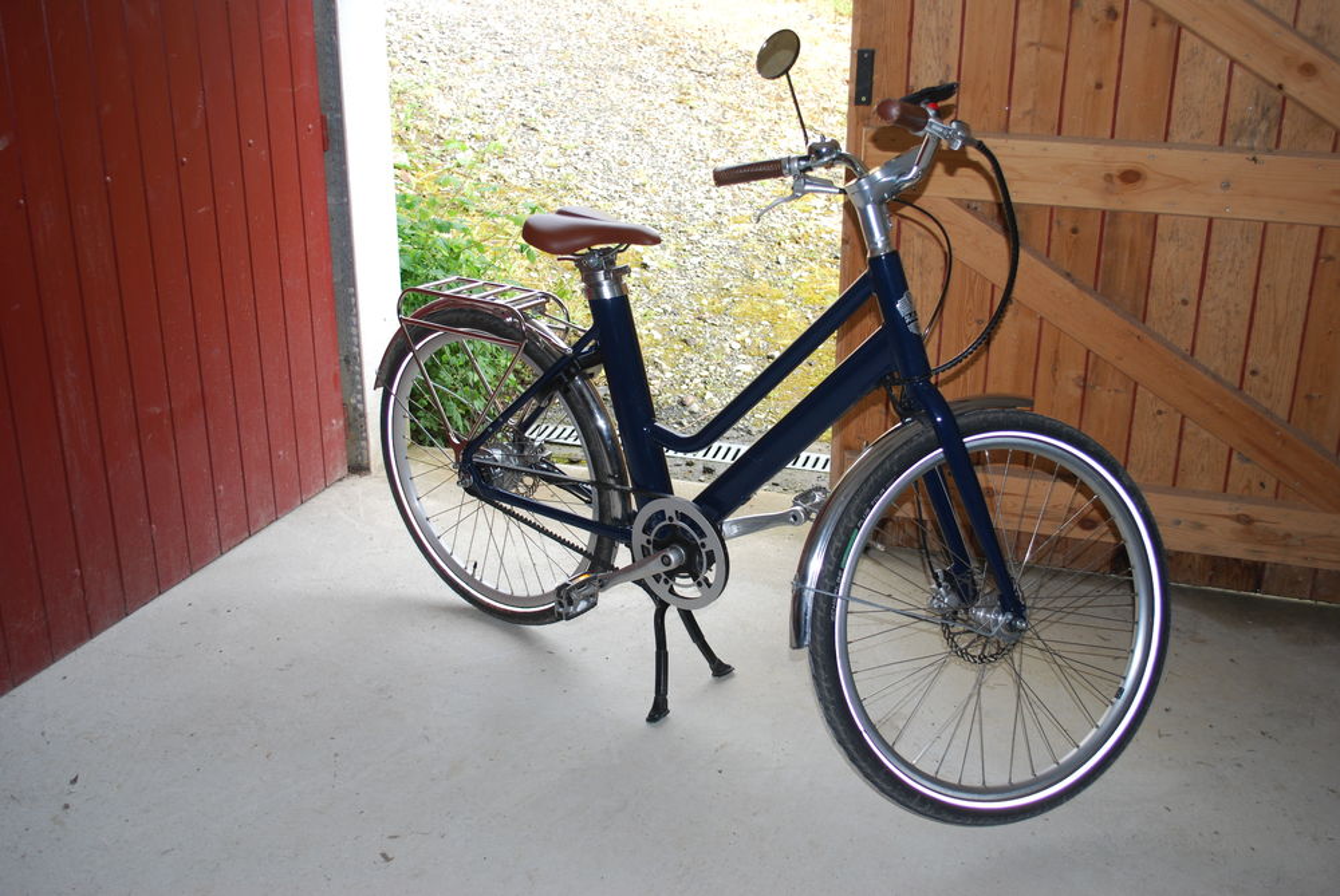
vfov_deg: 34.3
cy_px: 448
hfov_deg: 49.5
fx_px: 1453
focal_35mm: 39
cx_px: 670
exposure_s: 1/125
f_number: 4.2
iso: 200
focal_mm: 26
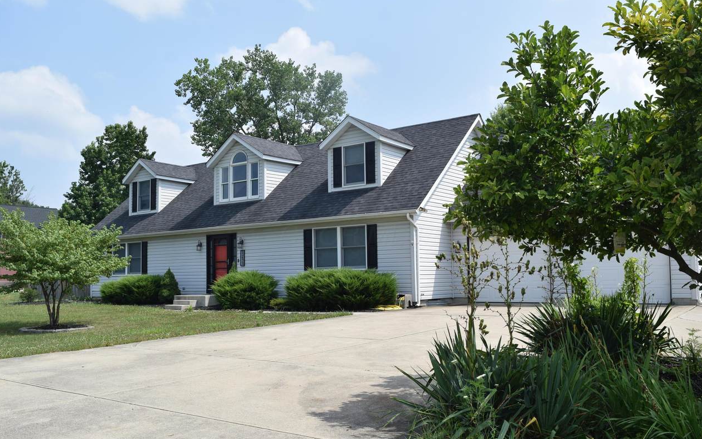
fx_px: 651
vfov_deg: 37.3
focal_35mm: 34
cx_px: 352
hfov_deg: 56.7
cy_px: 235
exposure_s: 1/500
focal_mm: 22
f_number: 8
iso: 200
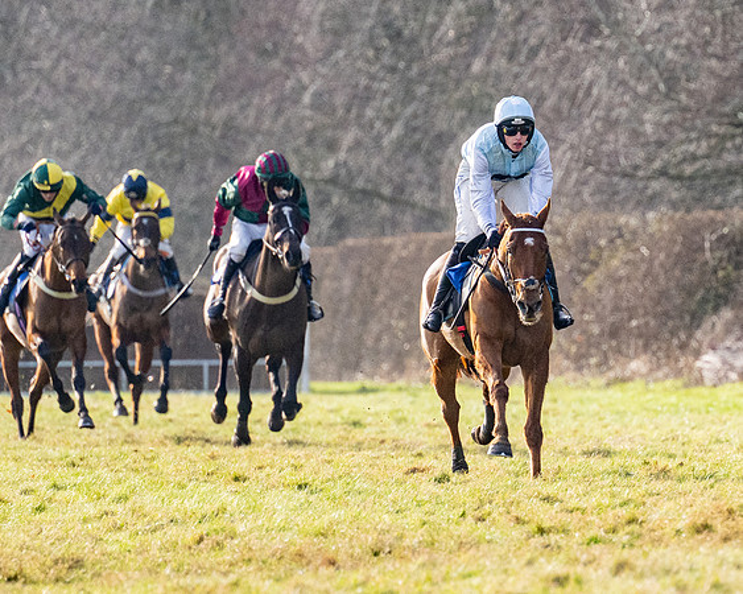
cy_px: 260
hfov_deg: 2.9
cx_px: 699
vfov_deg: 2.3
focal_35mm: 674
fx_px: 14813
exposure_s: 1/4000
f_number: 4
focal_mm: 260
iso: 800
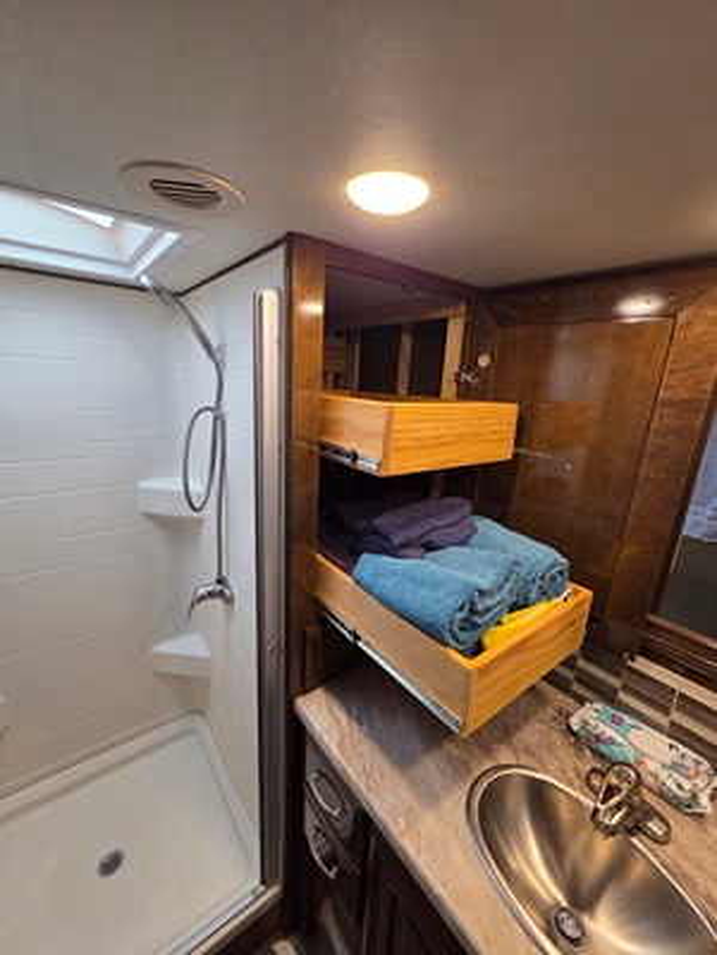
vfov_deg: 106.2
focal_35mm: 13
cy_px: 478
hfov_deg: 89.9
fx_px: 359
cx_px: 358
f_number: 2.2
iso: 320
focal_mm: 2.2
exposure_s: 1/66
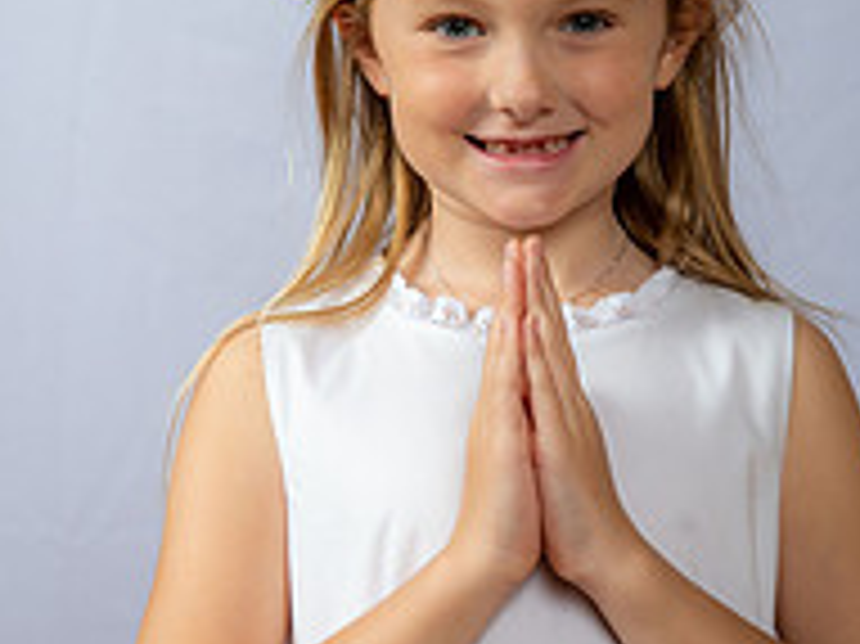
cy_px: 189
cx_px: 547
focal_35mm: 147
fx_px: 3650
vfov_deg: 10.1
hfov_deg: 13.4
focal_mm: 65
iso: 250
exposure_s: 1/200
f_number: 6.3
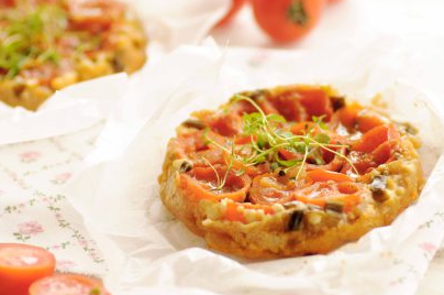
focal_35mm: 166
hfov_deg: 12.4
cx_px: 224
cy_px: 159
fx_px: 2044
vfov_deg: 8.2
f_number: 3.2
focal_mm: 90
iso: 400
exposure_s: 1/400
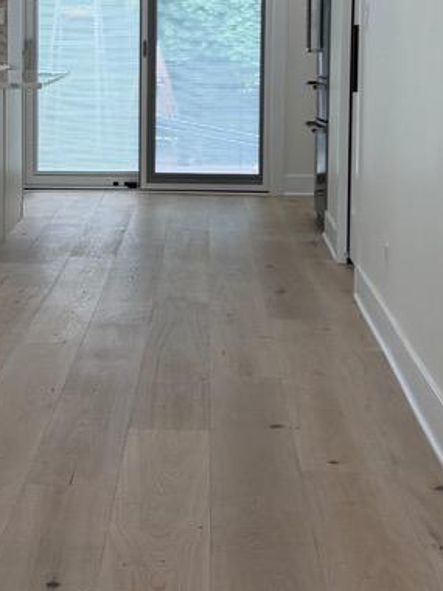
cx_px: 53
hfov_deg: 15.1
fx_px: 1655
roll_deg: +0.2
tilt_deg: -4.4
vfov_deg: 20.1
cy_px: 148
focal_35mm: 97
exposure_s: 1/182
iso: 100
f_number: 1.78
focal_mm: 6.76
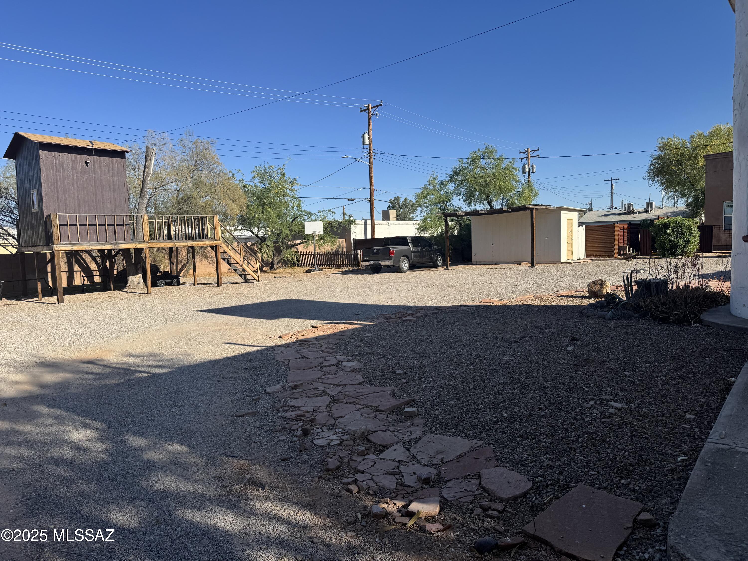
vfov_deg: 56.8
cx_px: 374
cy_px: 280
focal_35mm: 24
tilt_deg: -3.5
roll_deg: +1.7
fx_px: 519
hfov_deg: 71.6
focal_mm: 6.76
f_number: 1.78
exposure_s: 1/4310
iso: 80
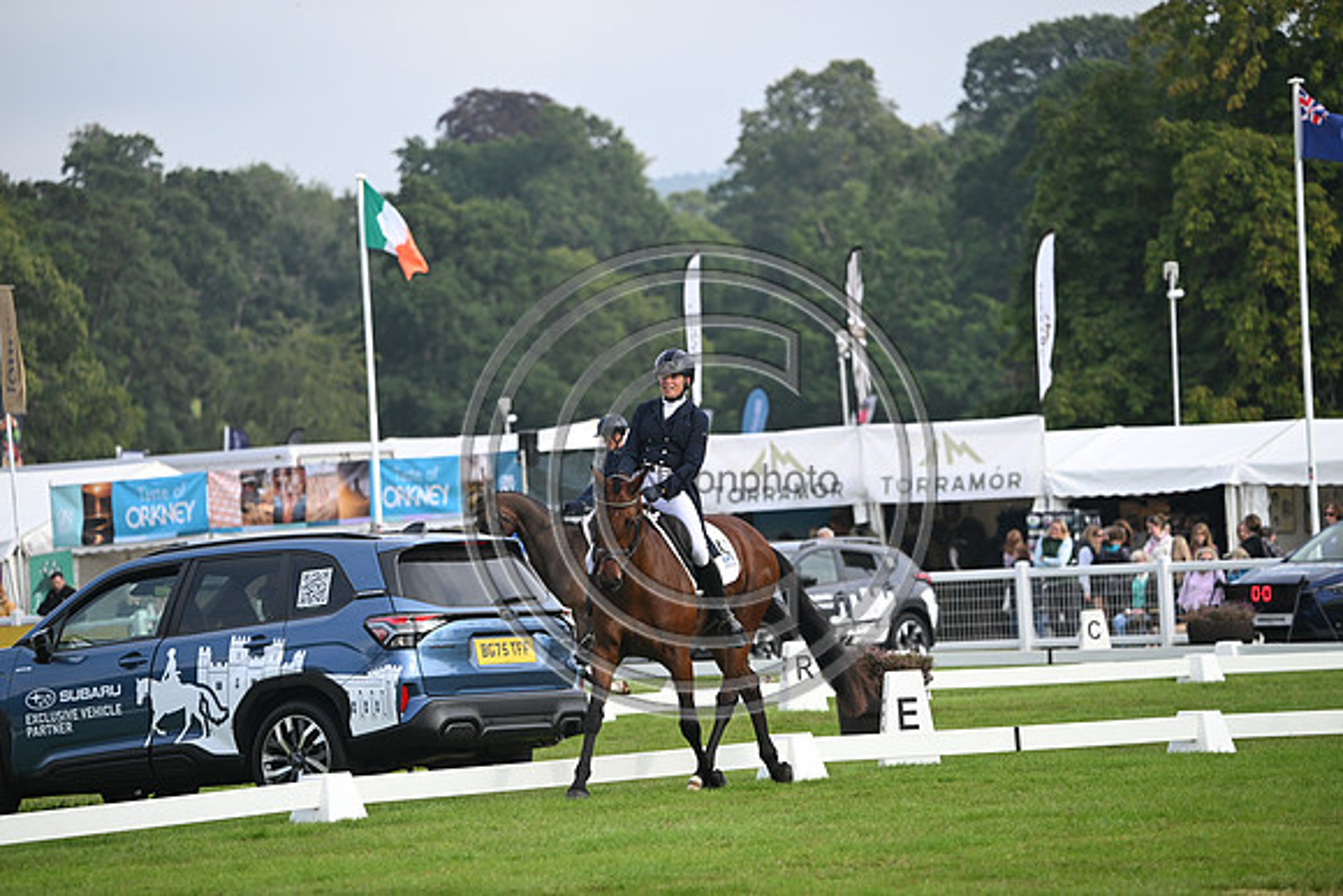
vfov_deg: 6.2
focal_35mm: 220
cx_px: 672
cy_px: 448
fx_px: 8209
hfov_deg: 9.4
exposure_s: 1/1250
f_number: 5
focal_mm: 220
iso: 500
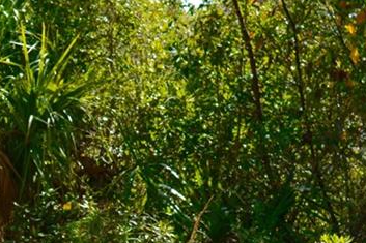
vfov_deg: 5.7
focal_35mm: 238
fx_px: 2421
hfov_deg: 8.5
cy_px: 368
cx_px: -103
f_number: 9
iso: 100
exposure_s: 1/320
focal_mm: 35
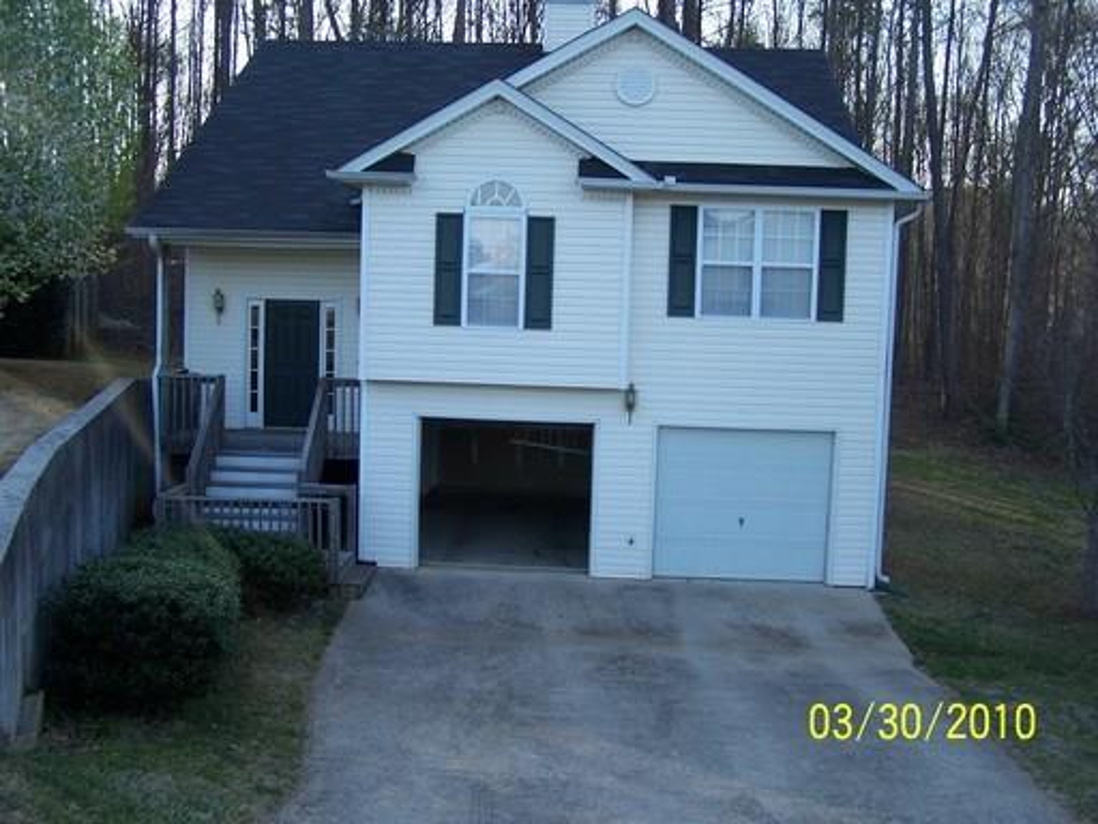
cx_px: 549
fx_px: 1205
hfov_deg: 49.0
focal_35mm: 38
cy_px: 412
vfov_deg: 37.7
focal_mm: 6.3
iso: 80
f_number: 2.8
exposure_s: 1/250
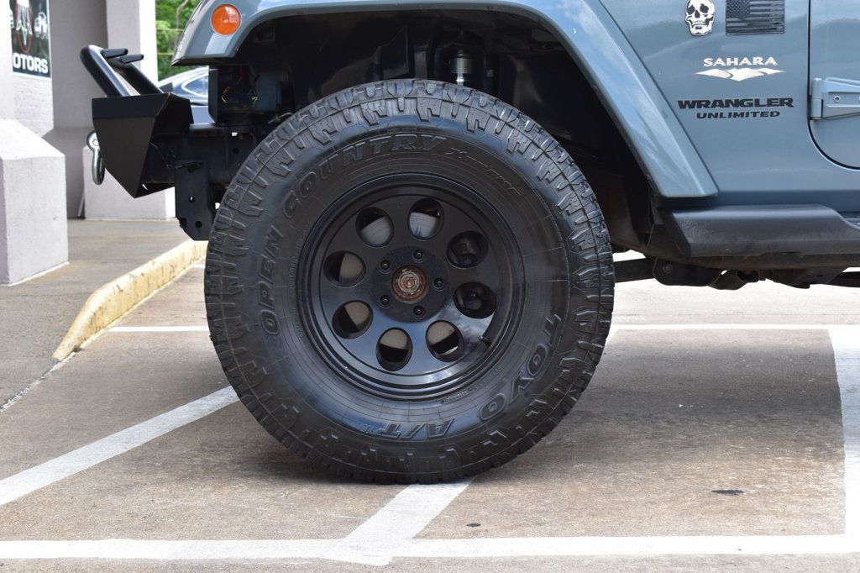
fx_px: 1433
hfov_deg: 33.4
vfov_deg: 22.6
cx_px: 430
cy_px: 286
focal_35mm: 60
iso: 400
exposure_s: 1/160
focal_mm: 40
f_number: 9
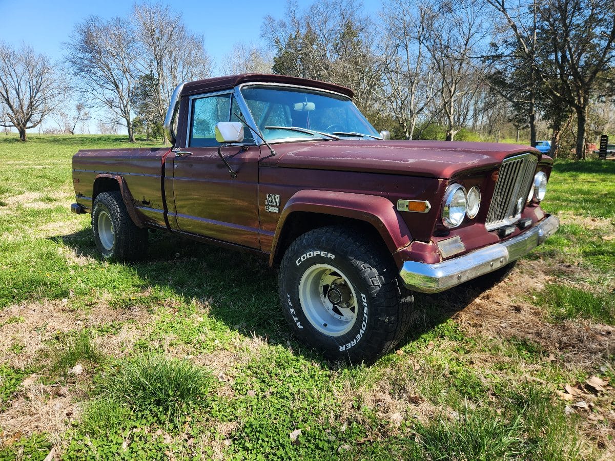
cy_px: 230
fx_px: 409
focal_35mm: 23
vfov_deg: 58.9
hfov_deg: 73.9
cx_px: 308
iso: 20
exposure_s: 1/547
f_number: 1.8
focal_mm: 5.4
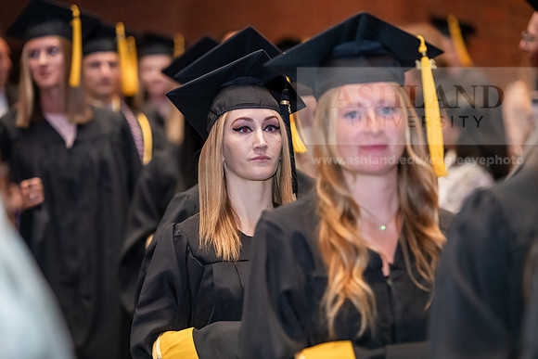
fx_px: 2093
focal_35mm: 140
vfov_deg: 9.8
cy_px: 180
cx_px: 269
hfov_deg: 14.7
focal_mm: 140
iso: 3200
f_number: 3.2
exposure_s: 1/200
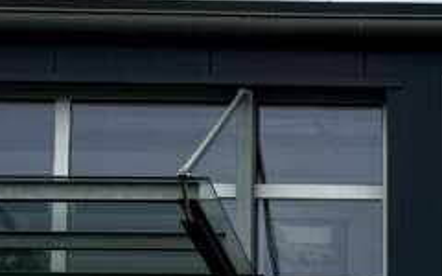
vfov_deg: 17.1
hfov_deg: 26.6
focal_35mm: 69
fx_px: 831
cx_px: 523
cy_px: 407
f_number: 1.6
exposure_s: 1/3215
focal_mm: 5.1
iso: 50
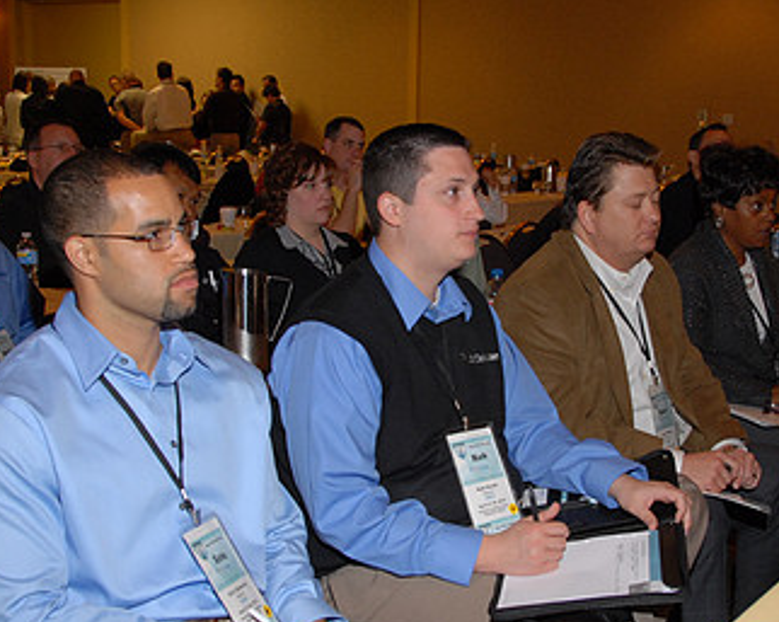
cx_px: 474
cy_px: 351
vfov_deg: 24.9
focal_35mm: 61
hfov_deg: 30.9
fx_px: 1405
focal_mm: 24
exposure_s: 1/30
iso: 400
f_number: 5.6
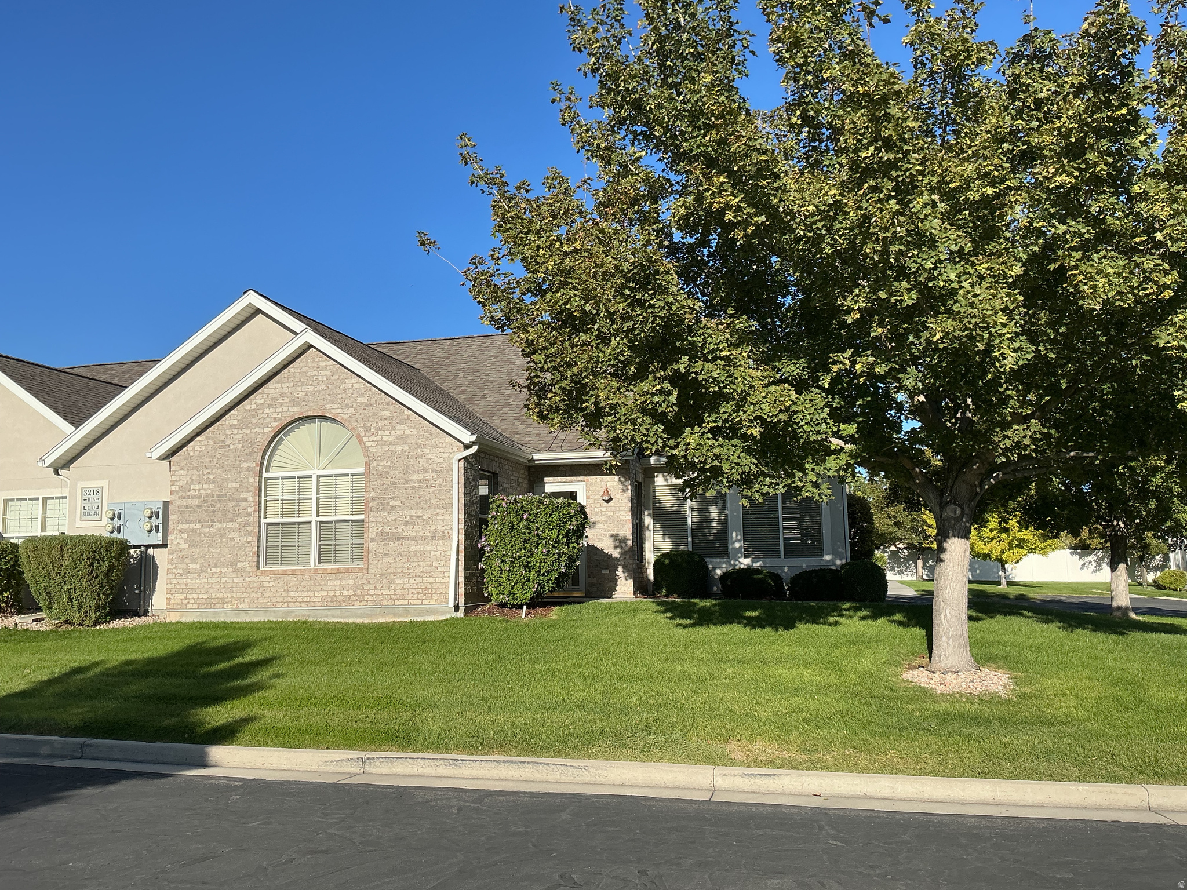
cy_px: 445
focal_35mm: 29
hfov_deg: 61.7
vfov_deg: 48.2
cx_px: 594
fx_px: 994
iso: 25
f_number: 1.8
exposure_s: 1/1848
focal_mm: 3
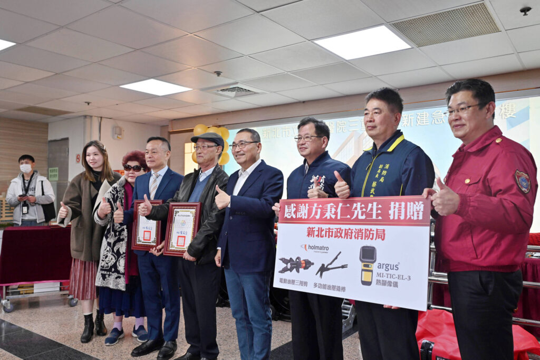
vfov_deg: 46.4
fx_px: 420
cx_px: 270
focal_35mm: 28
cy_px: 180
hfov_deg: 65.5
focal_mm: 28
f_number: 4.5
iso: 640
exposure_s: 1/125
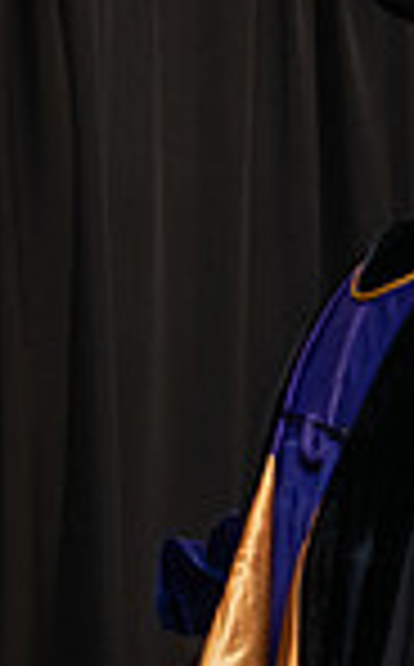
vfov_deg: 8.5
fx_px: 4495
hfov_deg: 5.1
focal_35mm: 248
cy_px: 457
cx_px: 1004
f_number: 5
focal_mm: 62
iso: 2000
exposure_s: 1/125
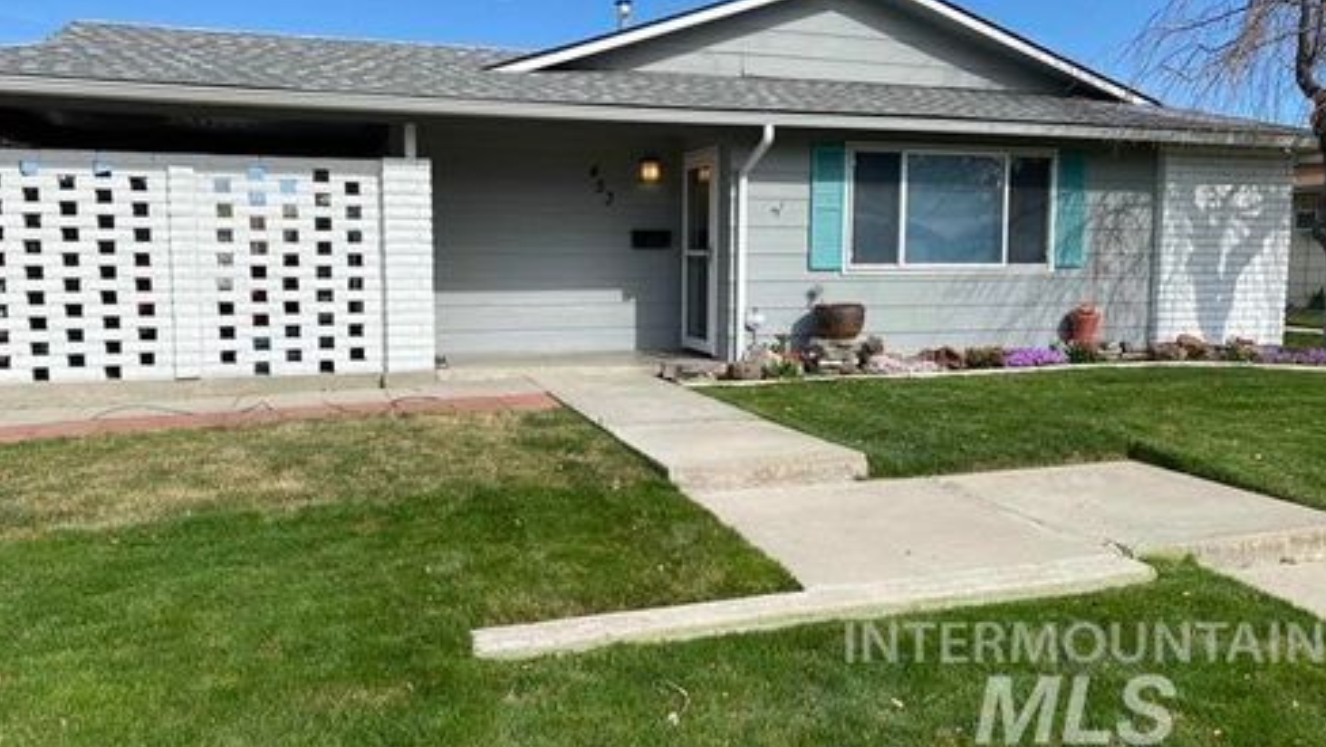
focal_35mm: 29
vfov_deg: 40.2
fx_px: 1020
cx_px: 655
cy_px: 354
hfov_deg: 66.0
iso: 32
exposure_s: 1/3205
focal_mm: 4.25
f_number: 1.8
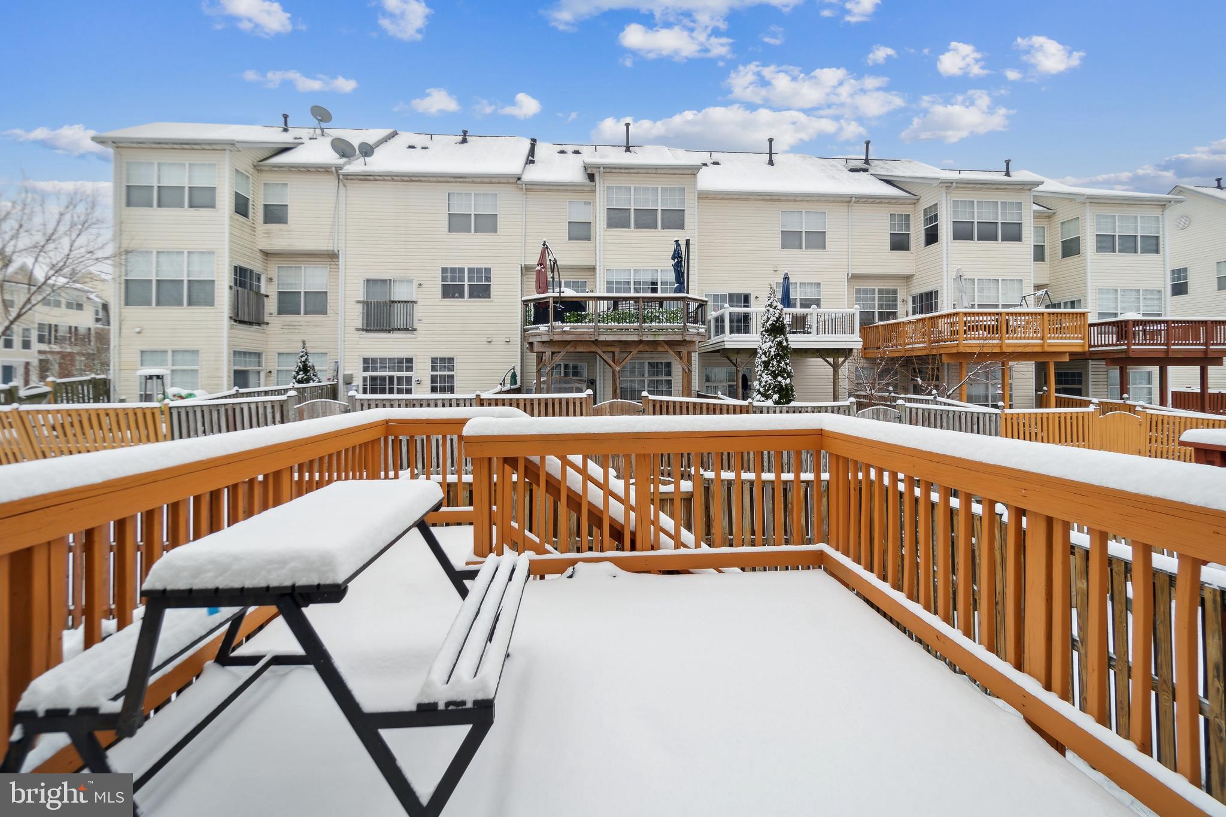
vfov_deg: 77.3
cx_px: 613
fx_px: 511
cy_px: 408
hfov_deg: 100.4
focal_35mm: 15
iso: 100
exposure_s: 1/50
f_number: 9
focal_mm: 10
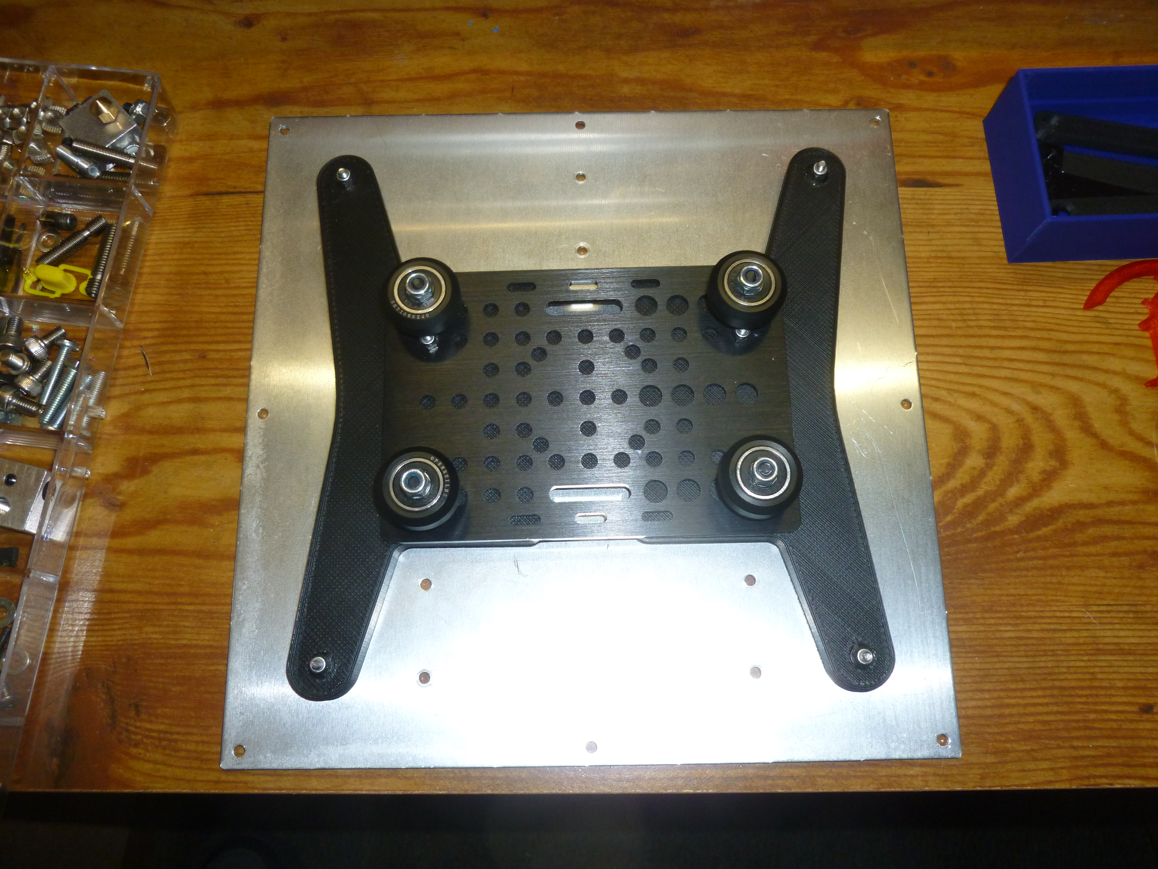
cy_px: 434
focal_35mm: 28
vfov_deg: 49.7
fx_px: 937
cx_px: 579
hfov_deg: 63.4
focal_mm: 5
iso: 160
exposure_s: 1/60
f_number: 3.3
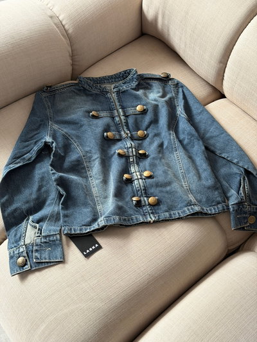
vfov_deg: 39.6
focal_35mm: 48
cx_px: 128
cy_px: 171
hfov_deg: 30.3
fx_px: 475
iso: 250
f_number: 1.78
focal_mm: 6.76
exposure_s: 1/59
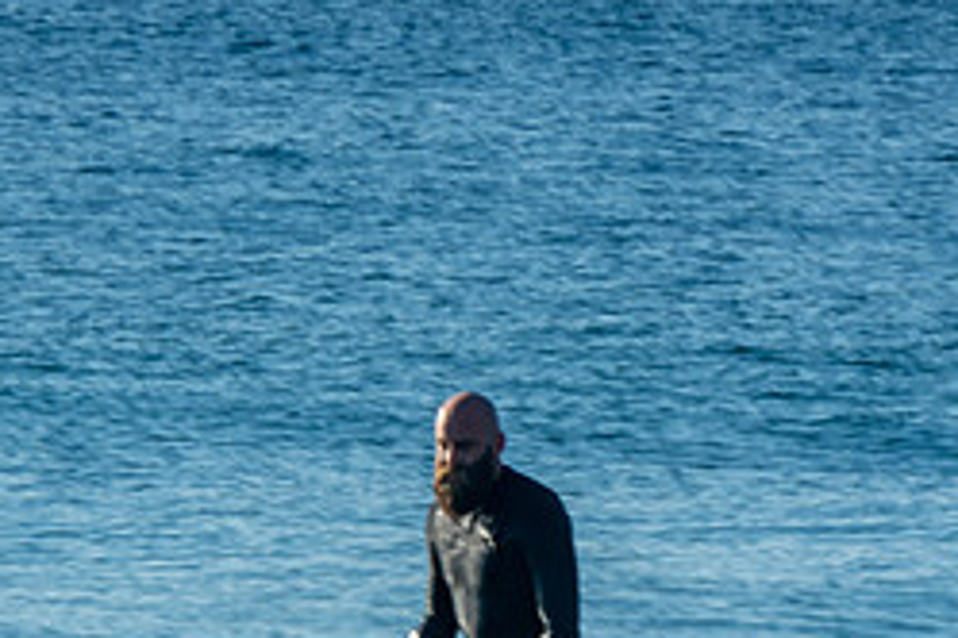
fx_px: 37253
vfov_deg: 1.0
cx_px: 396
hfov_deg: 1.5
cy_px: 740
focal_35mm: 1400
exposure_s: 1/30
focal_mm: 400
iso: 100
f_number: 22
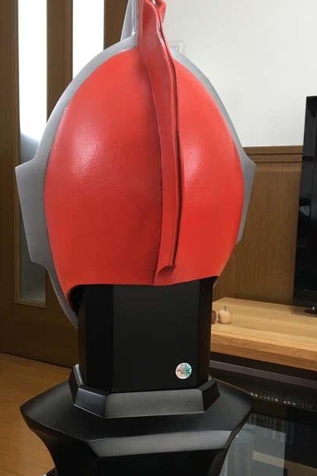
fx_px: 516
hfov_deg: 34.1
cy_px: 261
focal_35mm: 39
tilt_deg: -6.2
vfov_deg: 49.5
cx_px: 135
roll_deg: -1.3
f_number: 2.2
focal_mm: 4.15
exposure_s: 1/15
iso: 32
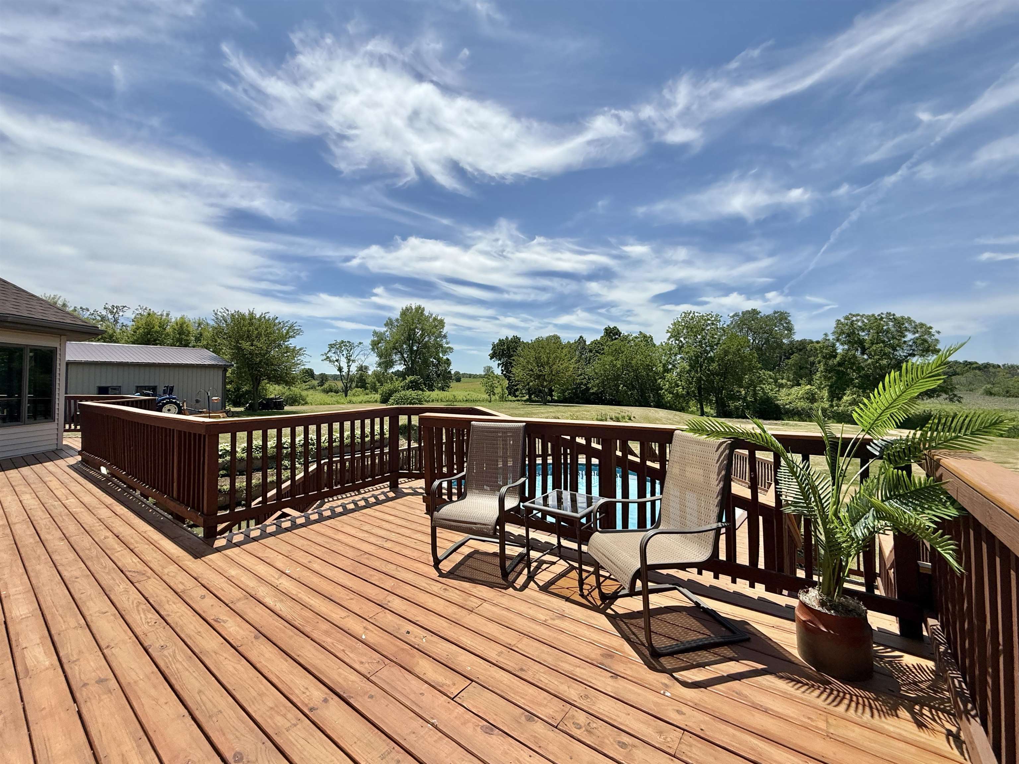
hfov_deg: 102.1
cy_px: 382
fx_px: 412
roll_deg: -0.9
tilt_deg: +1.5
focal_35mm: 14
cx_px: 510
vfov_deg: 85.7
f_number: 2.2
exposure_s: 1/3460
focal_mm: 2.22
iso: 50
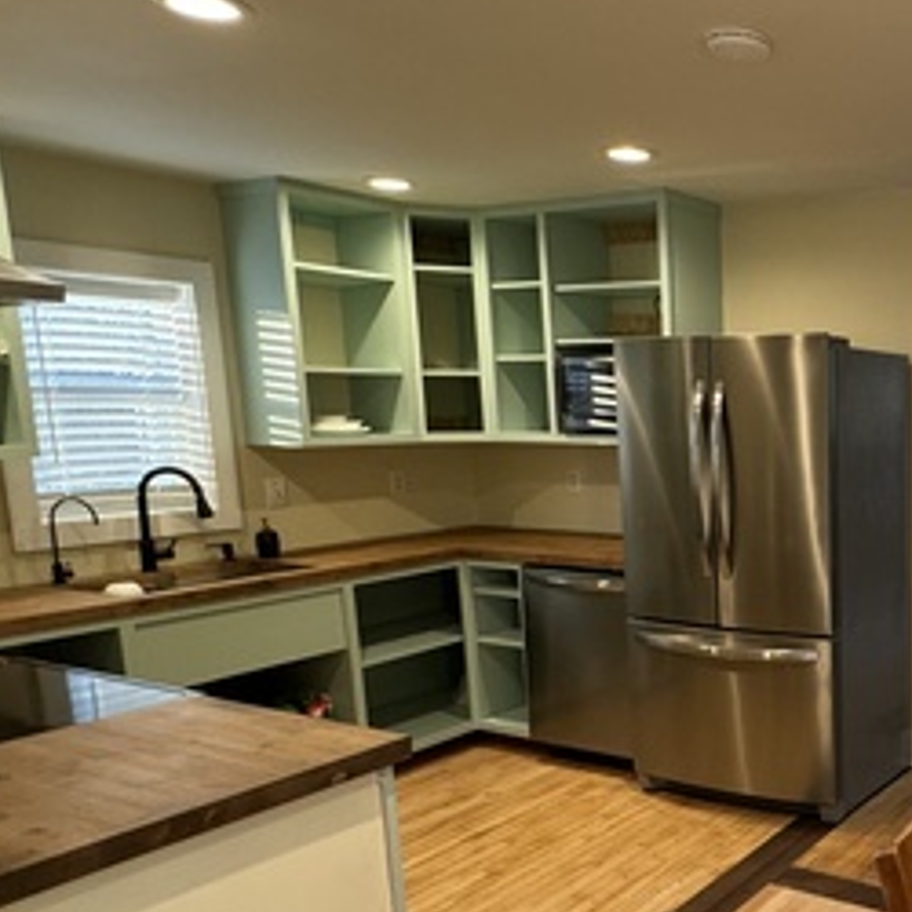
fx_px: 984
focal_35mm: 33
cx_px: 936
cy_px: 565
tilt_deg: -10.2
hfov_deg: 42.2
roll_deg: -0.8
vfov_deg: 49.3
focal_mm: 2.22
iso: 250
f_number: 2.2
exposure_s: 1/60
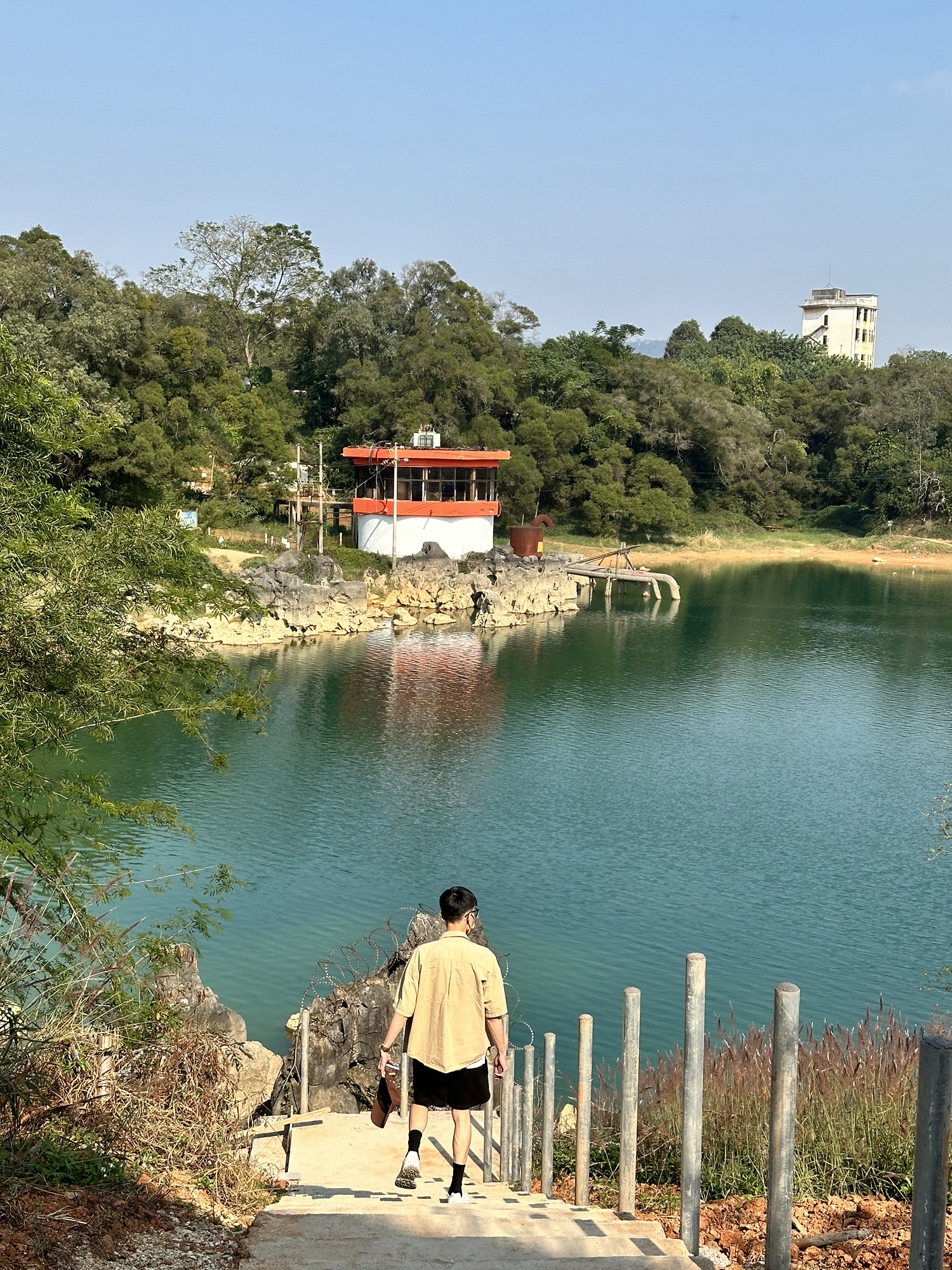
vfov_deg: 39.7
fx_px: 1760
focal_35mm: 48
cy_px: 635
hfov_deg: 30.3
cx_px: 476
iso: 64
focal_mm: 6.86
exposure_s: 1/2890
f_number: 1.78
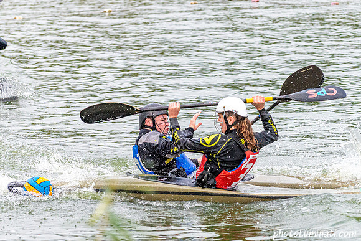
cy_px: 147
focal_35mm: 364
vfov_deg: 3.8
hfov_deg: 5.7
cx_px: 218
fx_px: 3649
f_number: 5
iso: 2500
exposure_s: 1/3200
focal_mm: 200
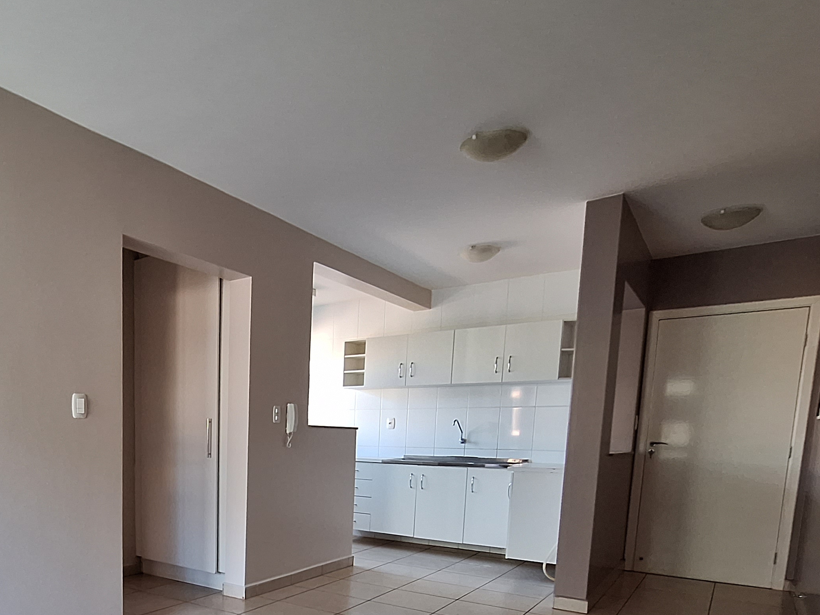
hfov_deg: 64.9
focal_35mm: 25
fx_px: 592
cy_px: 523
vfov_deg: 50.3
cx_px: 198
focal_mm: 1.74
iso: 160
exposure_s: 1/30
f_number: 2.2
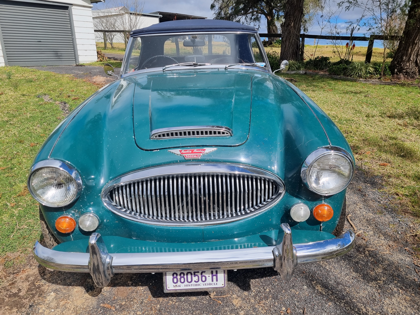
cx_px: 210
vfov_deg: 53.1
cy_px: 158
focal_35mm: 26
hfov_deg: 67.3
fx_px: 315
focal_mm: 5.4
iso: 50
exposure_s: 1/2576
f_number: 1.8
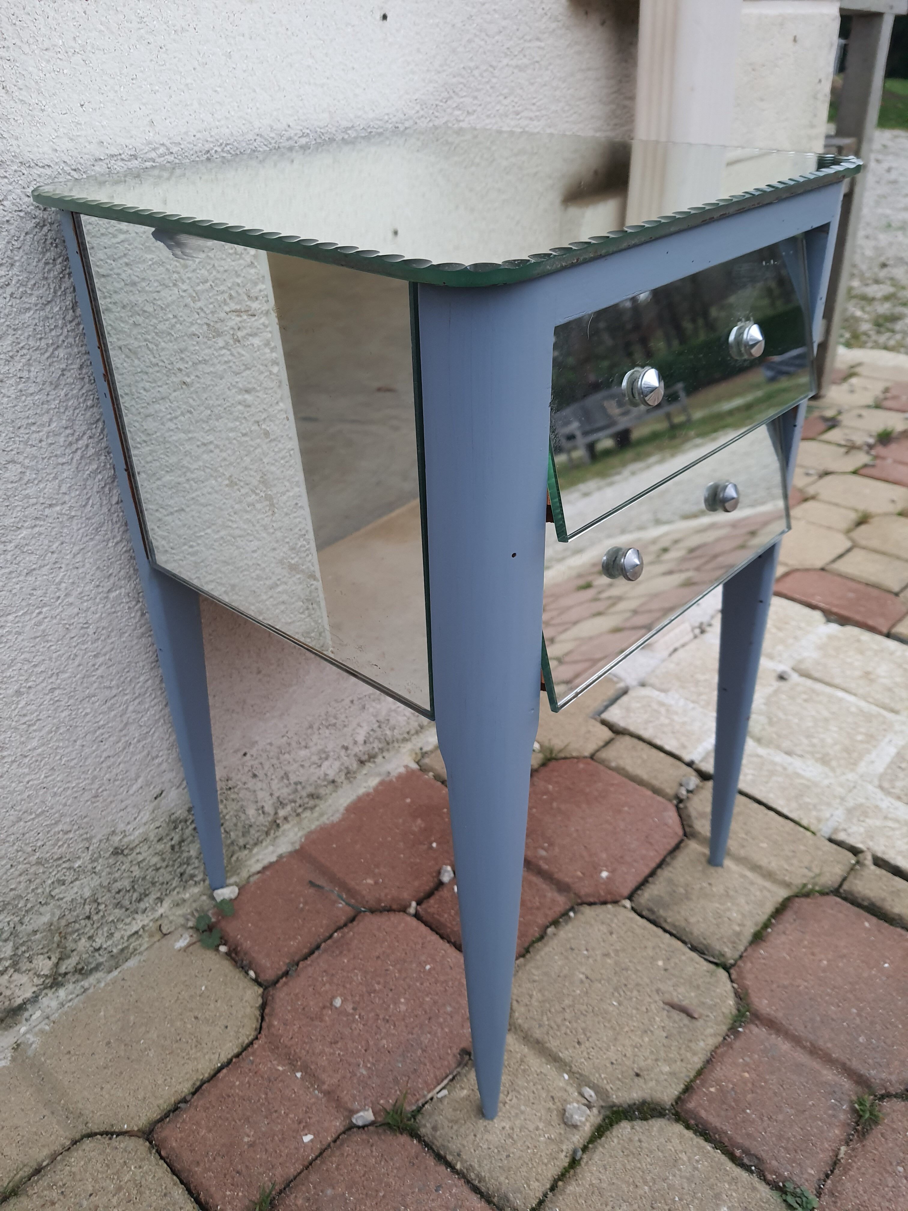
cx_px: 454
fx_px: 909
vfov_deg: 67.3
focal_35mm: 26
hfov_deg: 53.1
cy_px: 606
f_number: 1.7
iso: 250
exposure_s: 1/100
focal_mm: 4.32
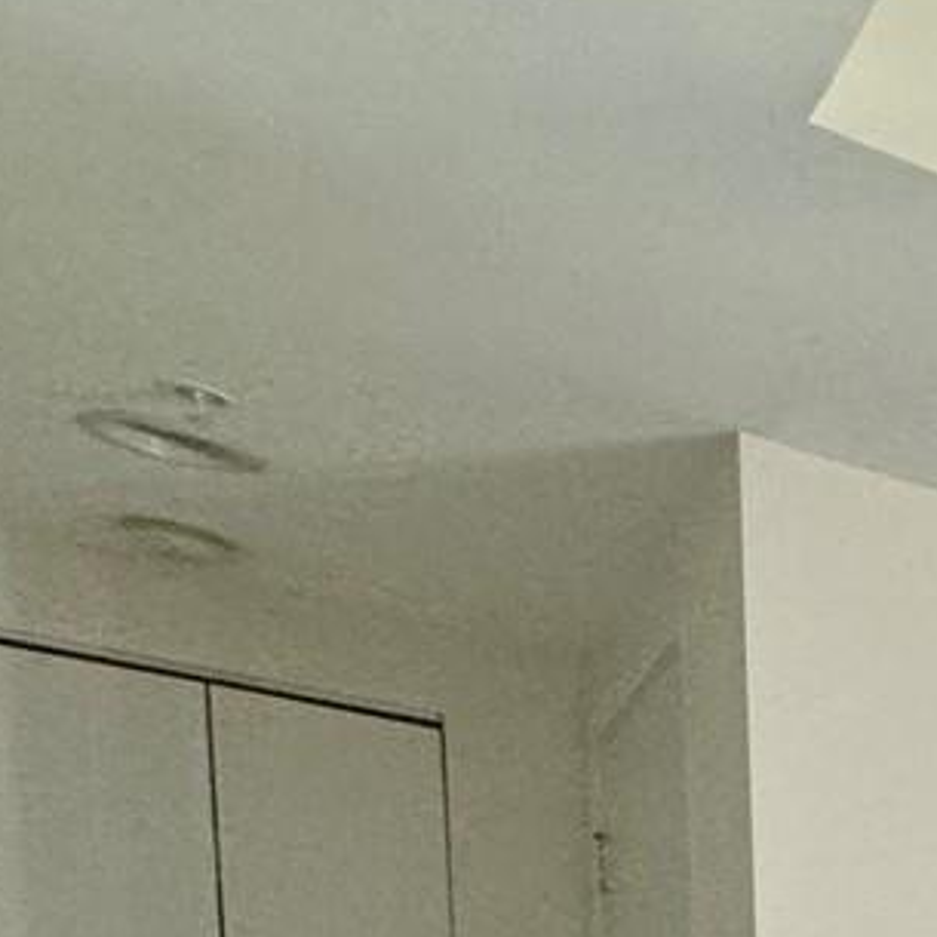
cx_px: 2240
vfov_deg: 20.8
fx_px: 1991
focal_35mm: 65
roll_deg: -1.5
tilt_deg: -5.0
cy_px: 1554
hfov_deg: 15.2
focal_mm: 2.22
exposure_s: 1/120
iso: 250
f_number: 2.2
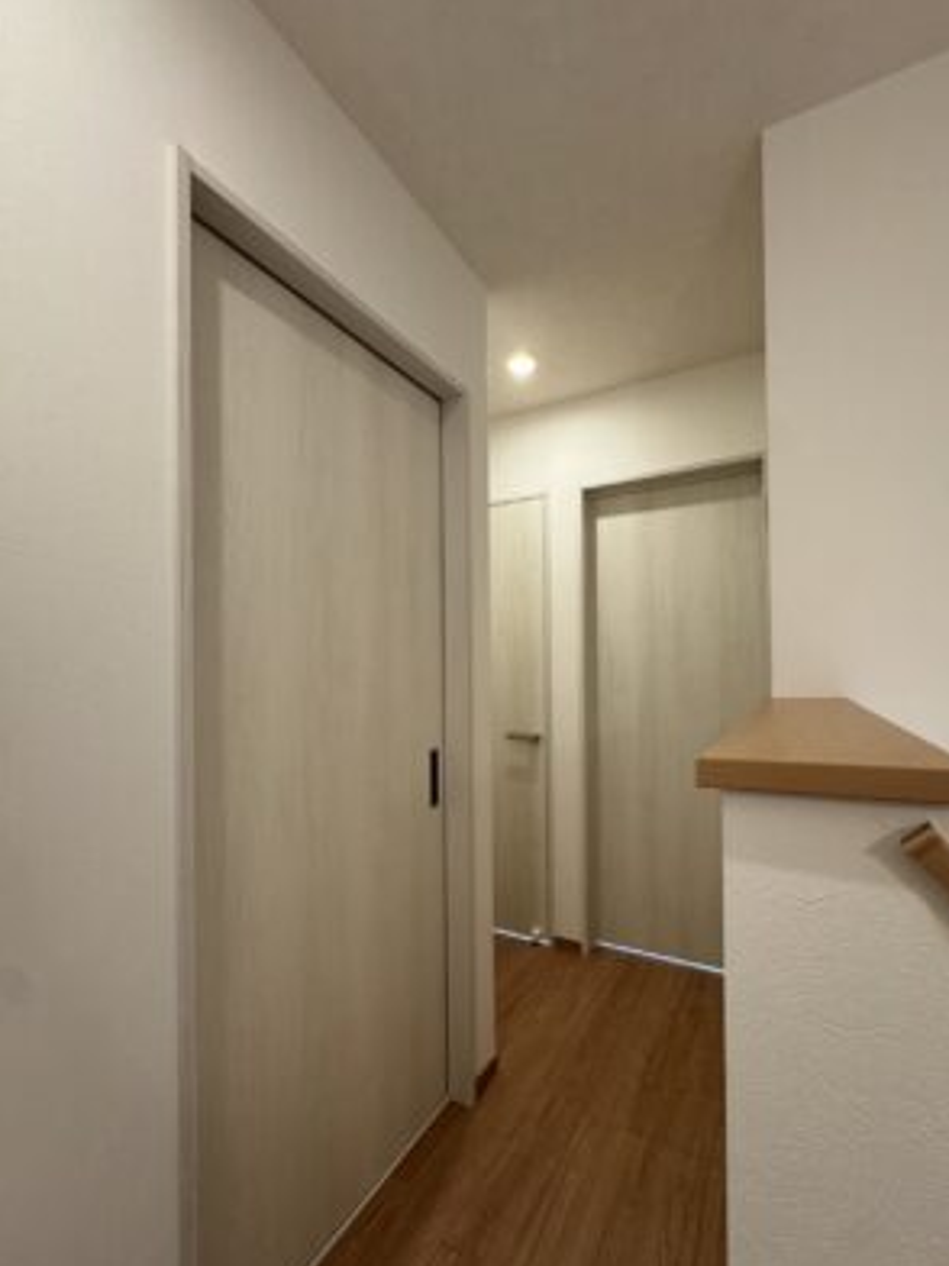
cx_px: 505
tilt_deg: +1.4
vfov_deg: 98.1
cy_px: 669
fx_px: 548
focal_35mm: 15
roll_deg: +0.3
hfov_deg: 81.6
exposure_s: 1/120
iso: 250
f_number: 2.2
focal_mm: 2.22
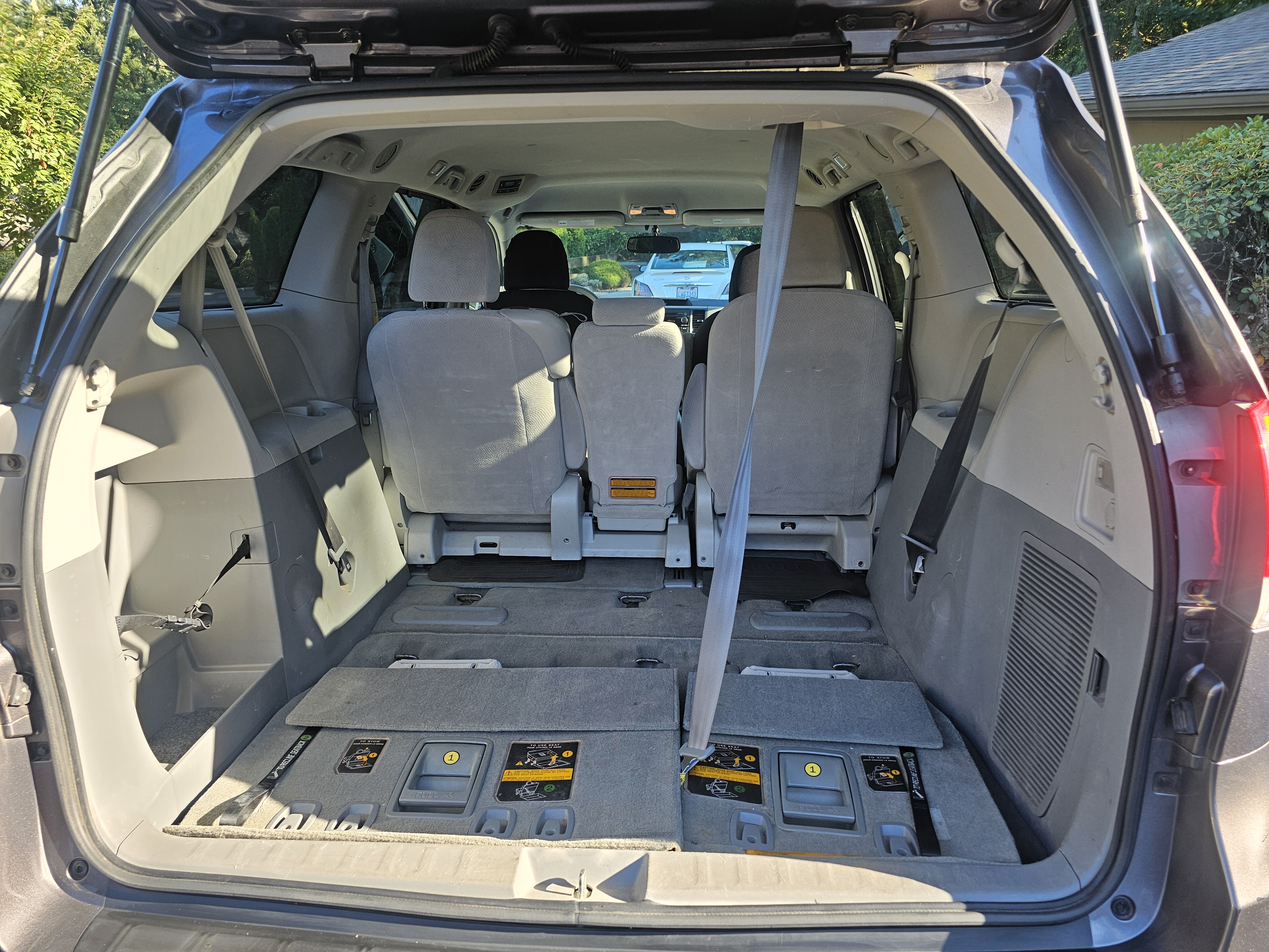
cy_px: 476
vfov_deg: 58.9
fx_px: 843
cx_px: 634
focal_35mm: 23
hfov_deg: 73.9
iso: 40
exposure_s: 1/180
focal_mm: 6.3
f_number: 1.7
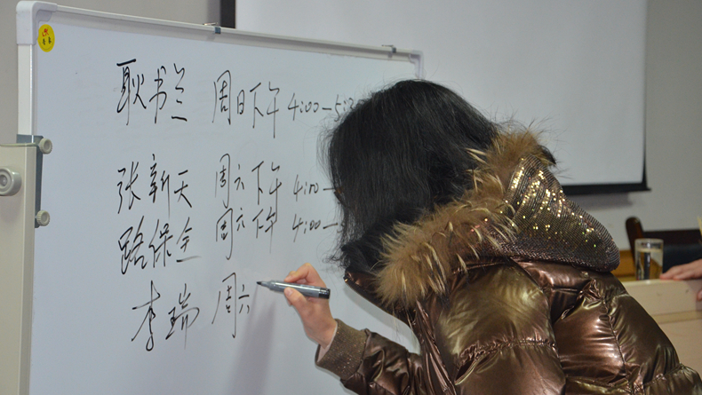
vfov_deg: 13.2
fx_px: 1713
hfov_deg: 23.2
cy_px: 196
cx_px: 349
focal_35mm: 92
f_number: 5.6
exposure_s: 1/60
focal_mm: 58
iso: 1600
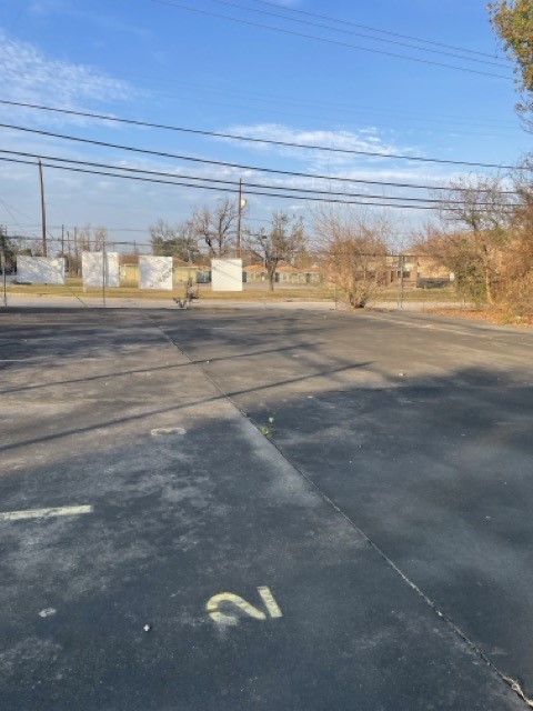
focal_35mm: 26
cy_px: 356
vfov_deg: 67.3
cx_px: 266
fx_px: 534
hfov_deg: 53.1
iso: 32
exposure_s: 1/1435
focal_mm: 4.2
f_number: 1.6
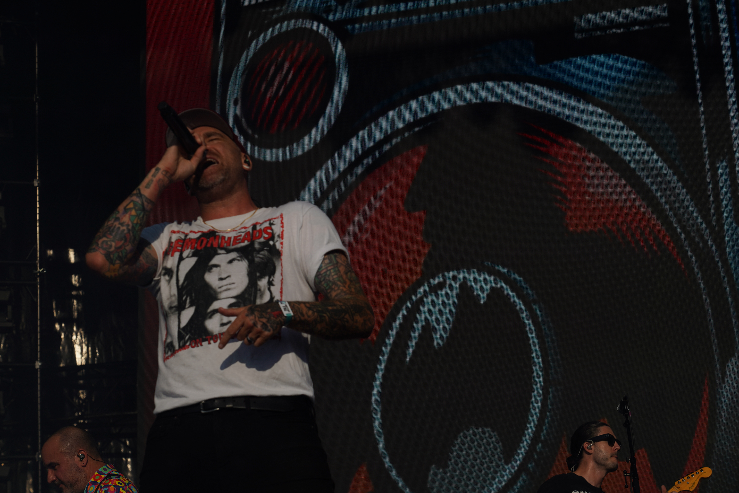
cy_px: 246
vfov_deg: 13.2
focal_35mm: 104
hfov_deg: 19.6
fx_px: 2135
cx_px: 370
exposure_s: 1/1600
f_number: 8
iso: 100
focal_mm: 104
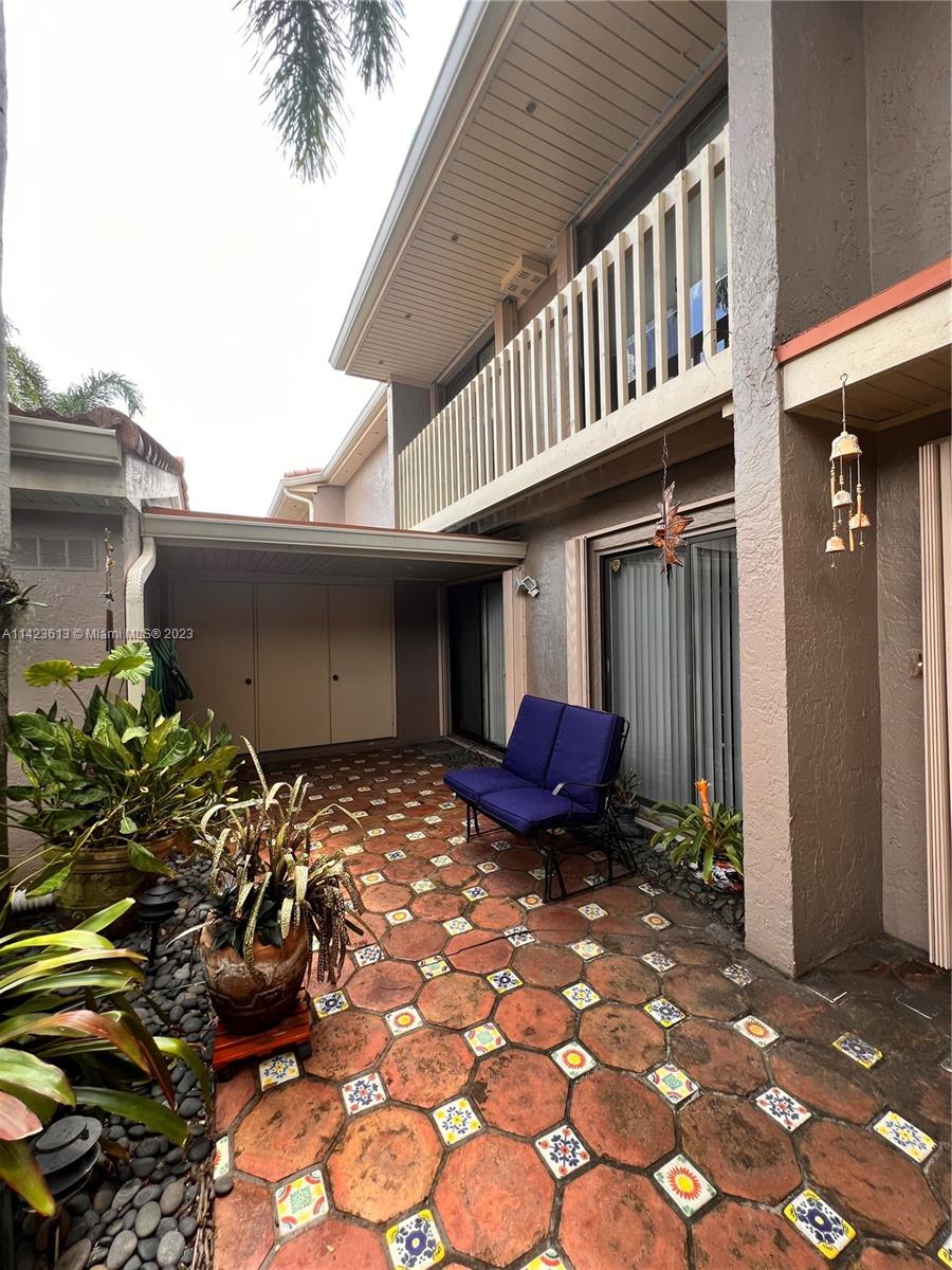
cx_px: 476
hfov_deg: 89.9
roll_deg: +0.4
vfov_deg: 106.2
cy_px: 635
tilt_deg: +1.0
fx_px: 477
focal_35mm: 13
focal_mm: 1.57
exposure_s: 1/123
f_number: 1.8
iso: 32
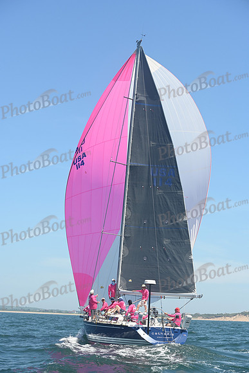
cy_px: 186
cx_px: 124
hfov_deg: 19.5
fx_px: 726
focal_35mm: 70
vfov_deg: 28.8
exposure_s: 1/1000
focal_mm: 70
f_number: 7.1
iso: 320
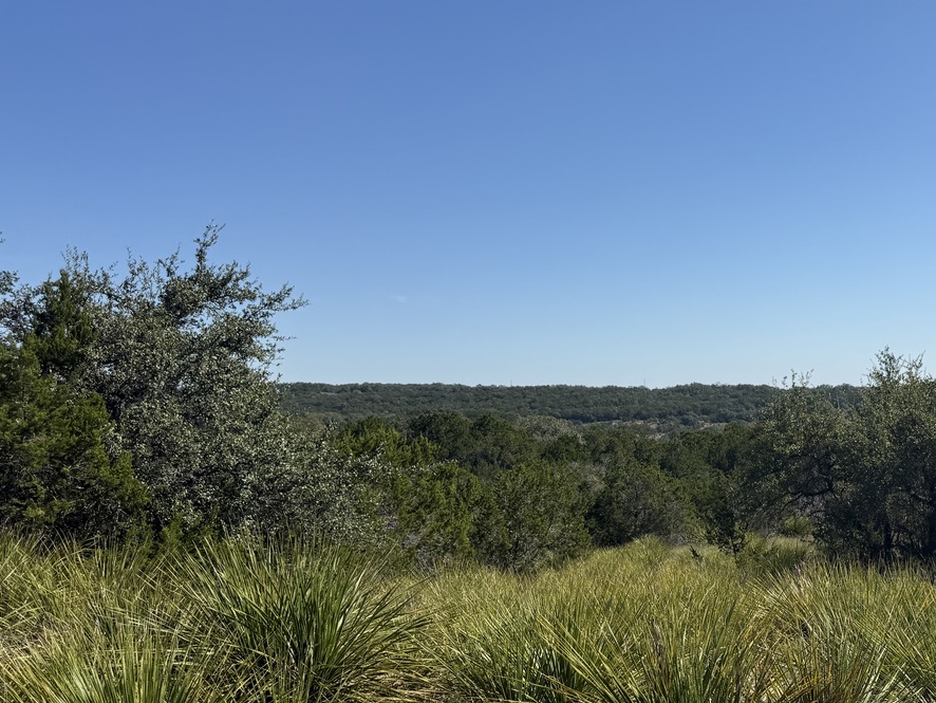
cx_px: 714
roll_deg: +2.0
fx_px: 1055
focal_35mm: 39
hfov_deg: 46.0
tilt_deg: -4.0
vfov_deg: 36.4
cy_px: 478
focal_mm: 6.76
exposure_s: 1/5714
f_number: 1.78
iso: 80
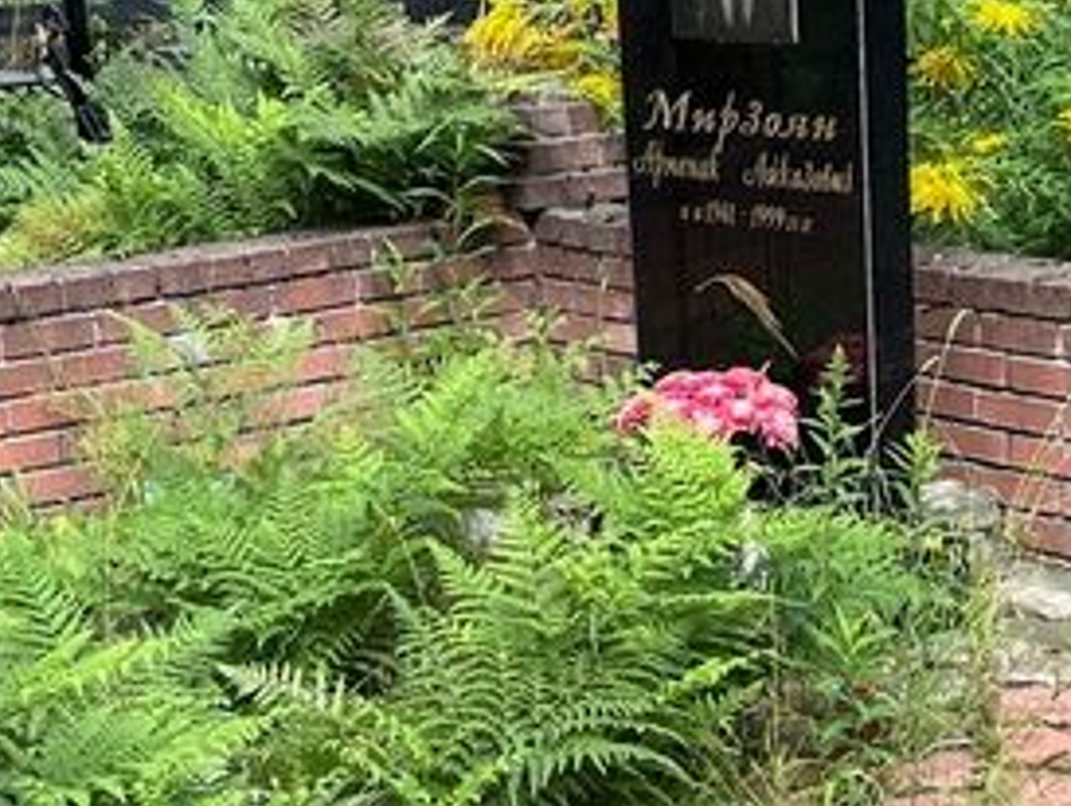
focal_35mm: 97
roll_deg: +1.3
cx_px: 645
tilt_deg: -14.0
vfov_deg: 15.2
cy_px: 606
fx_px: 3004
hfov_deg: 20.2
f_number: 1.5
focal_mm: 5.7
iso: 50
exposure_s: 1/1038
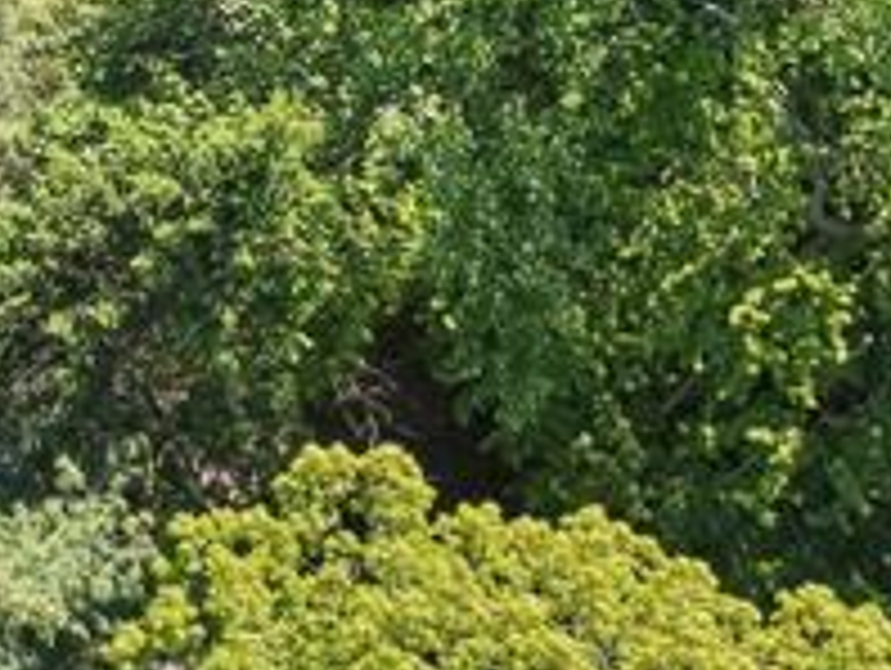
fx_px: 3196
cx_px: -1332
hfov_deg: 12.2
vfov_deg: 11.2
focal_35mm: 124
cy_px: -535
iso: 160
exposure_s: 1/100
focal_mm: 8.7
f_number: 1.8
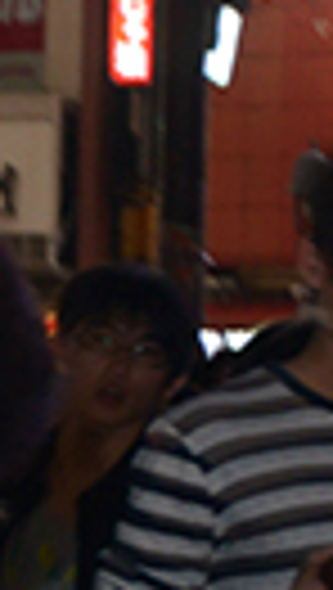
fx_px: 4381
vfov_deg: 7.7
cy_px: 588
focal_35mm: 280
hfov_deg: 3.8
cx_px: 1899
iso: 800
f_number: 9
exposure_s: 1/15
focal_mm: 35
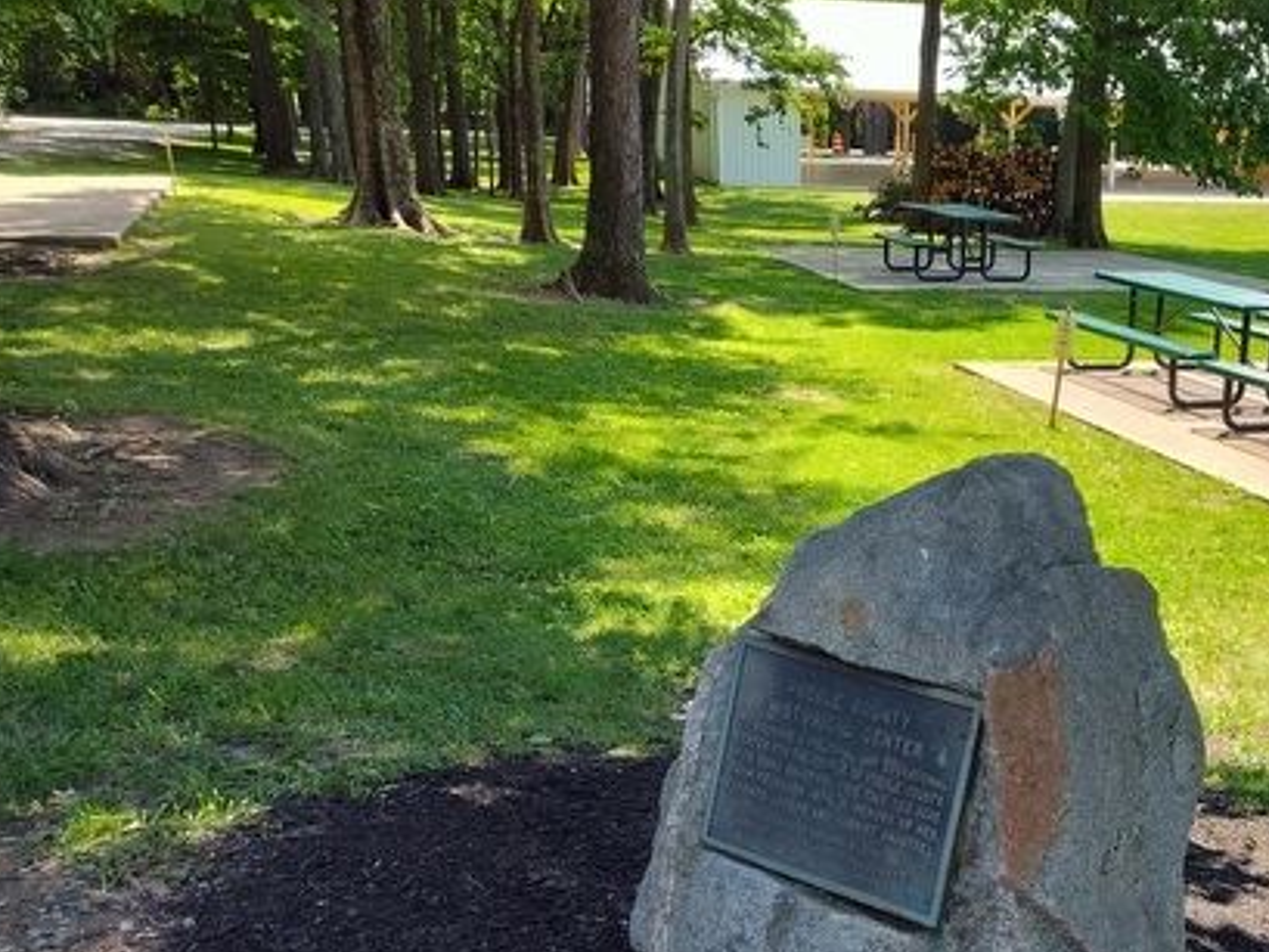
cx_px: 1043
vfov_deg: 31.6
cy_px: 710
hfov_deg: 40.1
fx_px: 1650
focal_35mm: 45
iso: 100
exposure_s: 1/536
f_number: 1.8
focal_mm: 5.56
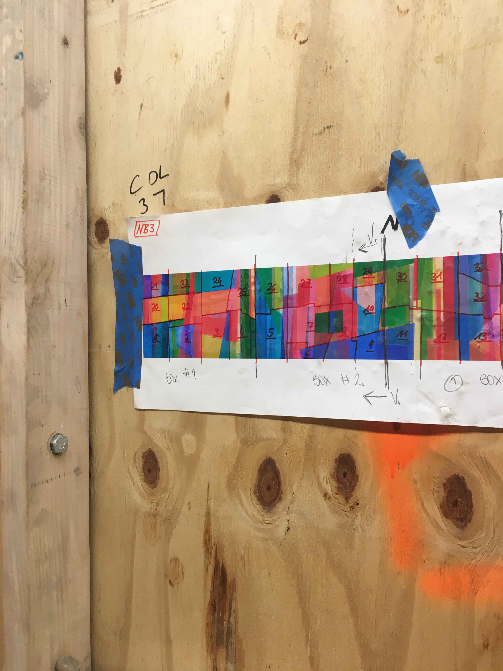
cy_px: 336
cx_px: 252
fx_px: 562
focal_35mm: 29
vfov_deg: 61.7
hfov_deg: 48.2
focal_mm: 4.15
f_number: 2.2
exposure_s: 1/40
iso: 25
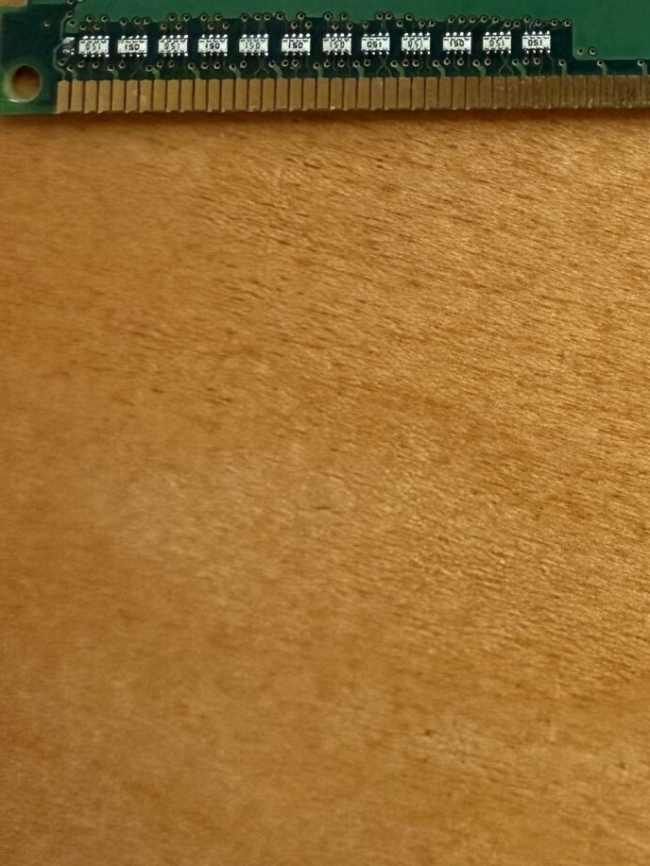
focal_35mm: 67
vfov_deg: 26.9
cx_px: 898
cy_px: -53
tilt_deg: -83.6
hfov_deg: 19.8
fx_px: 1677
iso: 320
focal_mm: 2.22
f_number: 2.2
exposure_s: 1/60
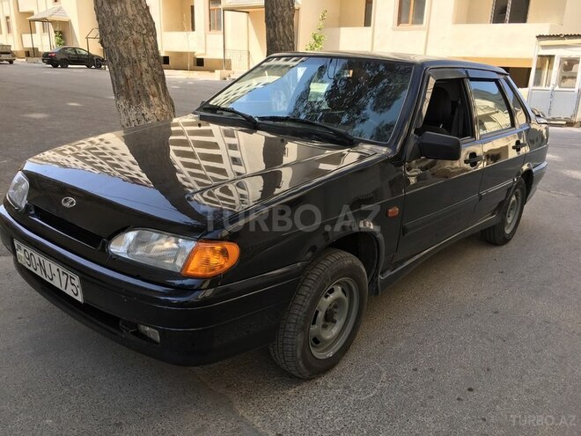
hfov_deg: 61.7
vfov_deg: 48.2
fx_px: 487
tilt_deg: -16.6
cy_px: 218
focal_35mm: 29
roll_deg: -1.5
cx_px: 290
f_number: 2.2
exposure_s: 1/447
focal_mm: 4.15
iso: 25
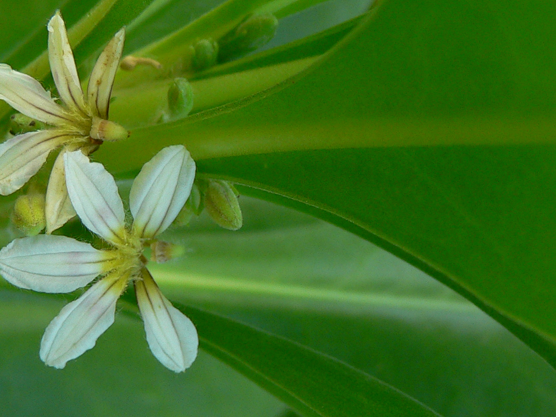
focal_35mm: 88
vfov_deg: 16.8
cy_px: 244
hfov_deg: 22.2
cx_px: 228
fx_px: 1413
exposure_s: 1/125
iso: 80
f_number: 2.8
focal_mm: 7.4
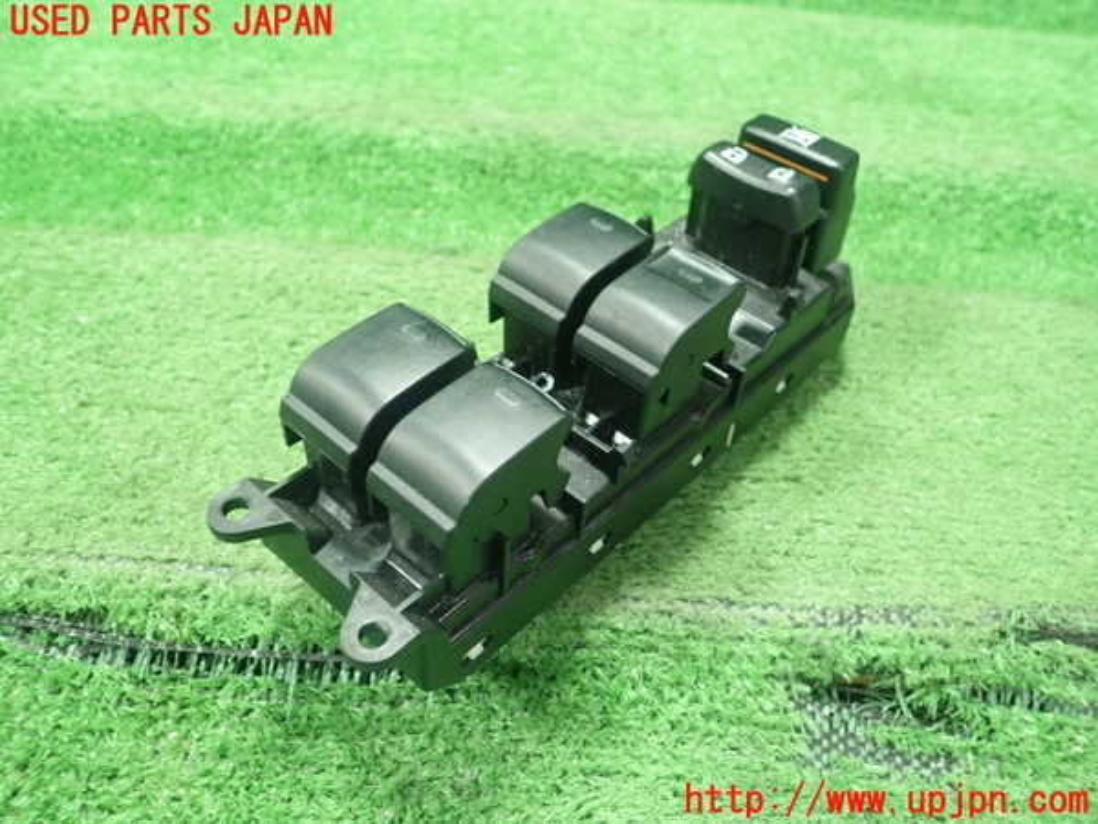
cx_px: 549
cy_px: 412
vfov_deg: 46.8
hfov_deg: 60.0
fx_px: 952
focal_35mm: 30
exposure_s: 1/100
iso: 800
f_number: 2.3
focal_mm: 5.5
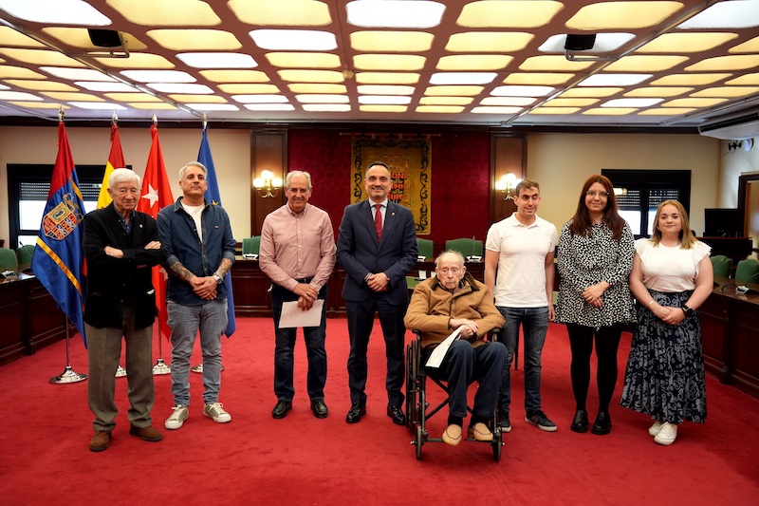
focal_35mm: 32
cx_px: 380
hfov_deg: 58.3
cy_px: 253
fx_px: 681
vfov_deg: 40.7
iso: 1600
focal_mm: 32.3
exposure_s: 1/250
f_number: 2.8
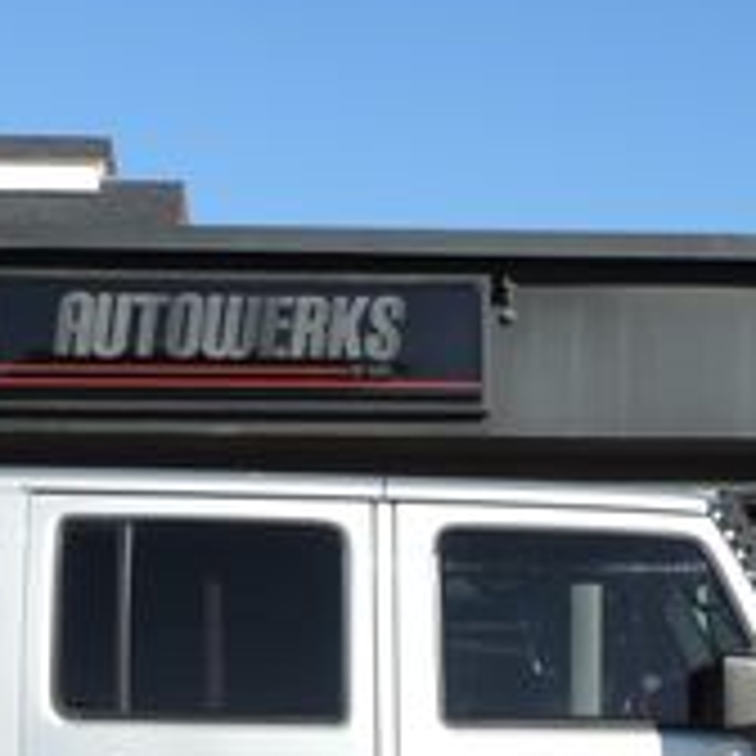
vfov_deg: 19.7
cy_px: 981
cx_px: 518
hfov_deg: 21.3
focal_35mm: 81
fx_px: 2001
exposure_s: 1/1250
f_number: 3
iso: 80
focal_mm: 4.3
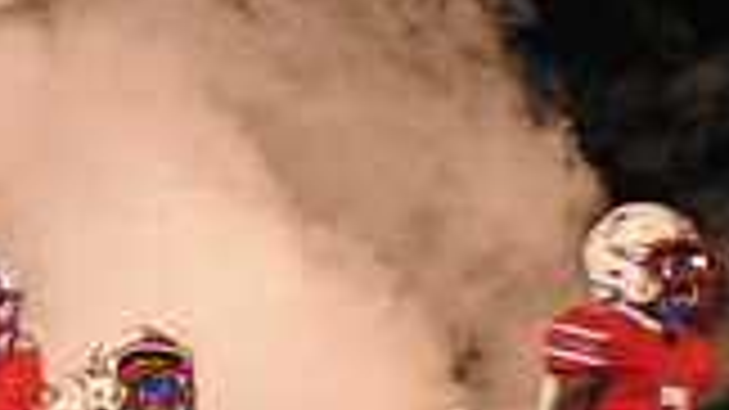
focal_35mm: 319
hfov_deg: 6.6
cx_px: -518
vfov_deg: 3.8
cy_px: 565
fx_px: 6164
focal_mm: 85
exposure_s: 1/125
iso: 1600
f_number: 4.5
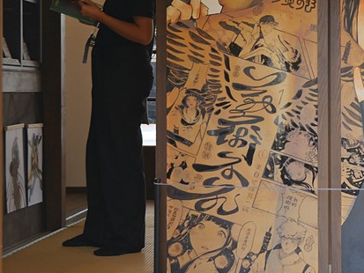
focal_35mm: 121
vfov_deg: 12.2
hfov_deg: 16.1
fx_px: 1273
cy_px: 81
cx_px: 319
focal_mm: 25
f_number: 5
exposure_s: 1/200
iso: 200
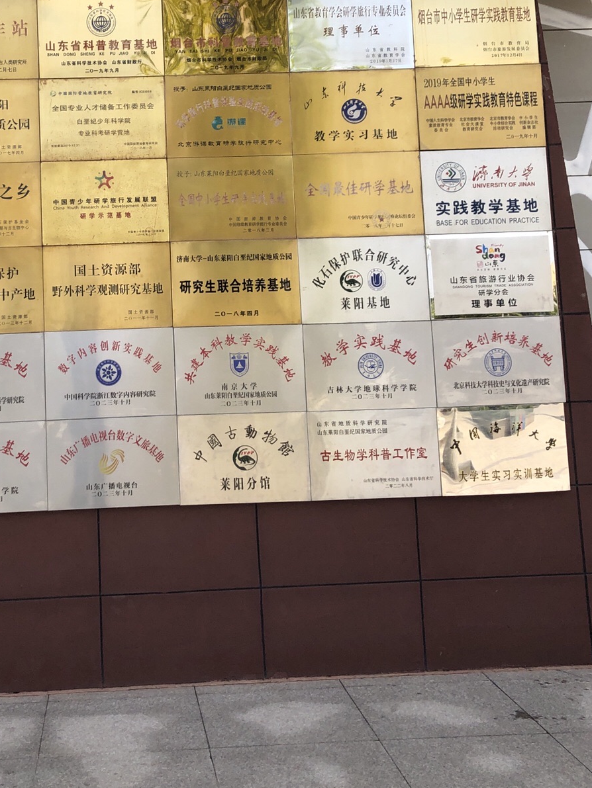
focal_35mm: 47
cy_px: 228
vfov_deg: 39.6
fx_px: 1071
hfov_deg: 30.4
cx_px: 149
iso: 20
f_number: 1.8
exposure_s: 1/1143
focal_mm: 3.99
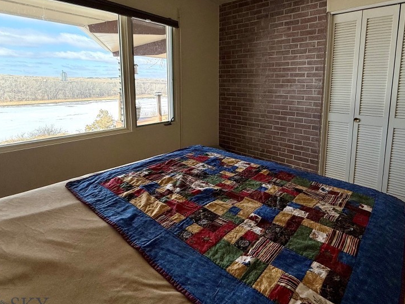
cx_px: 228
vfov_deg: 64.9
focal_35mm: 20
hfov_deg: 81.3
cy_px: 112
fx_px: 234
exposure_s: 1/442
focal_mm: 2.22
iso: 50
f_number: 2.2
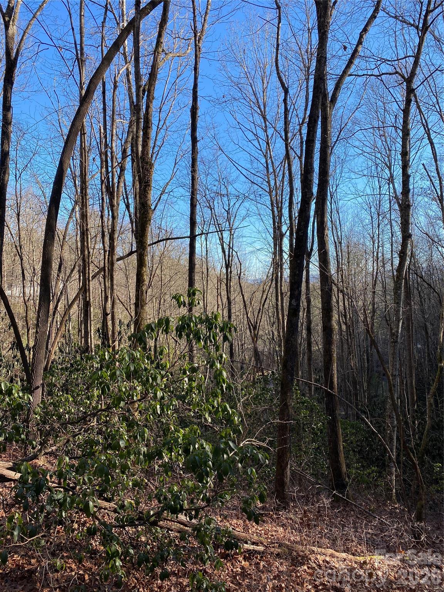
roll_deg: +0.8
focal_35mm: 26
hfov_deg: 53.1
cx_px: 222
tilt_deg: -0.4
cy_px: 296
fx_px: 445
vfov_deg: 67.3
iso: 32
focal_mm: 4.25
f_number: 1.8
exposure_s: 1/778
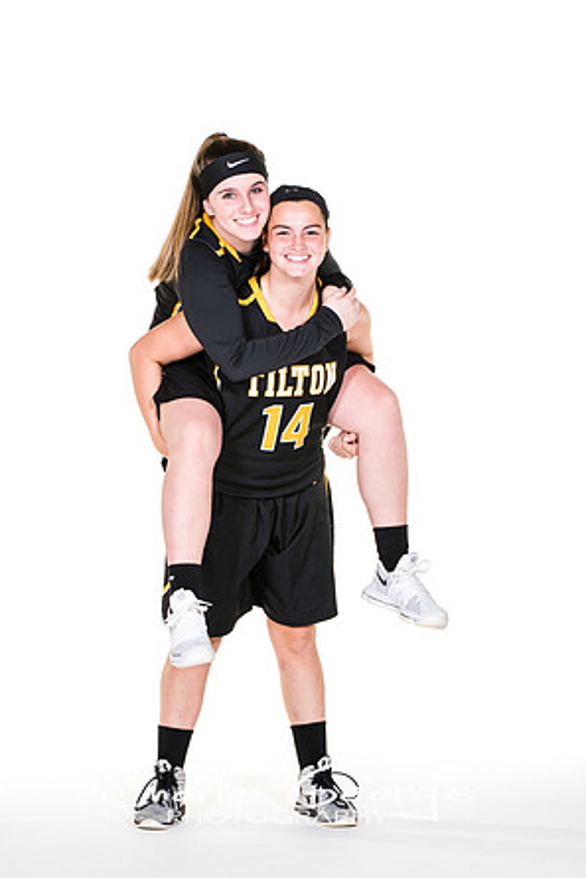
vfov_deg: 14.2
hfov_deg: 9.5
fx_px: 3513
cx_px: 292
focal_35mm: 144
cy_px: 438
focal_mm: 95
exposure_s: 1/160
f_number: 6.3
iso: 200
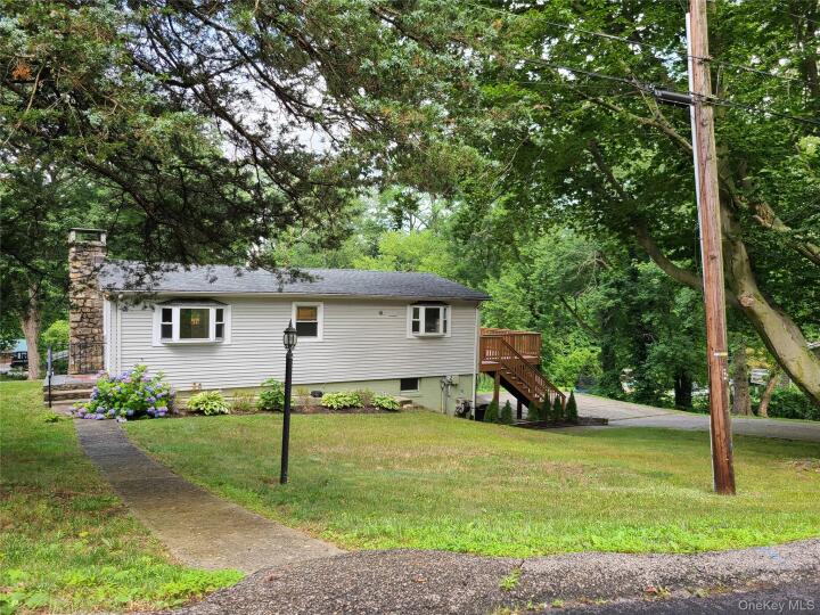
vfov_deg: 53.1
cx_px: 410
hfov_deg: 67.3
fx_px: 616
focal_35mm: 26
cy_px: 308
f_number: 1.8
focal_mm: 5.4
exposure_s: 1/257
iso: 40
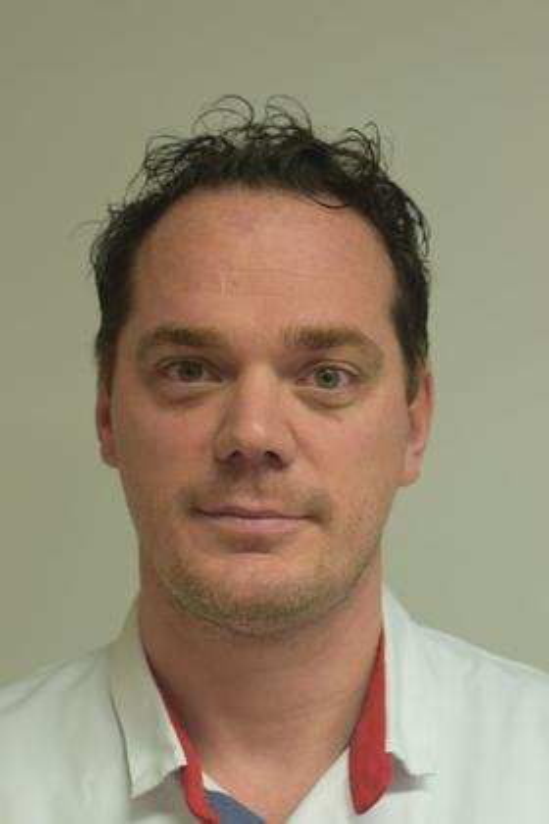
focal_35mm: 75
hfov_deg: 18.2
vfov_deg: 27.0
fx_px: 1715
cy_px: 412
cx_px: 274
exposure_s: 1/60
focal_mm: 50
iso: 400
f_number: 2.8
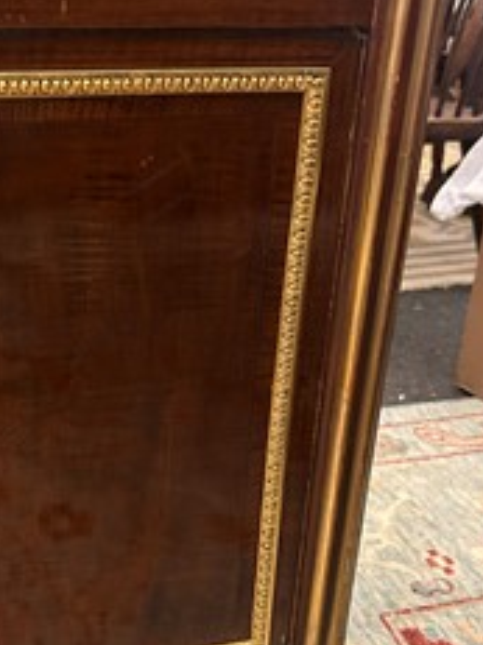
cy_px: 402
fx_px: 838
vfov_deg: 41.8
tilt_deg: -26.8
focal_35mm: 45
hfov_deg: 31.7
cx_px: 131
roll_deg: -1.3
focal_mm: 5.7
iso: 500
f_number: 1.5
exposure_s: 1/33
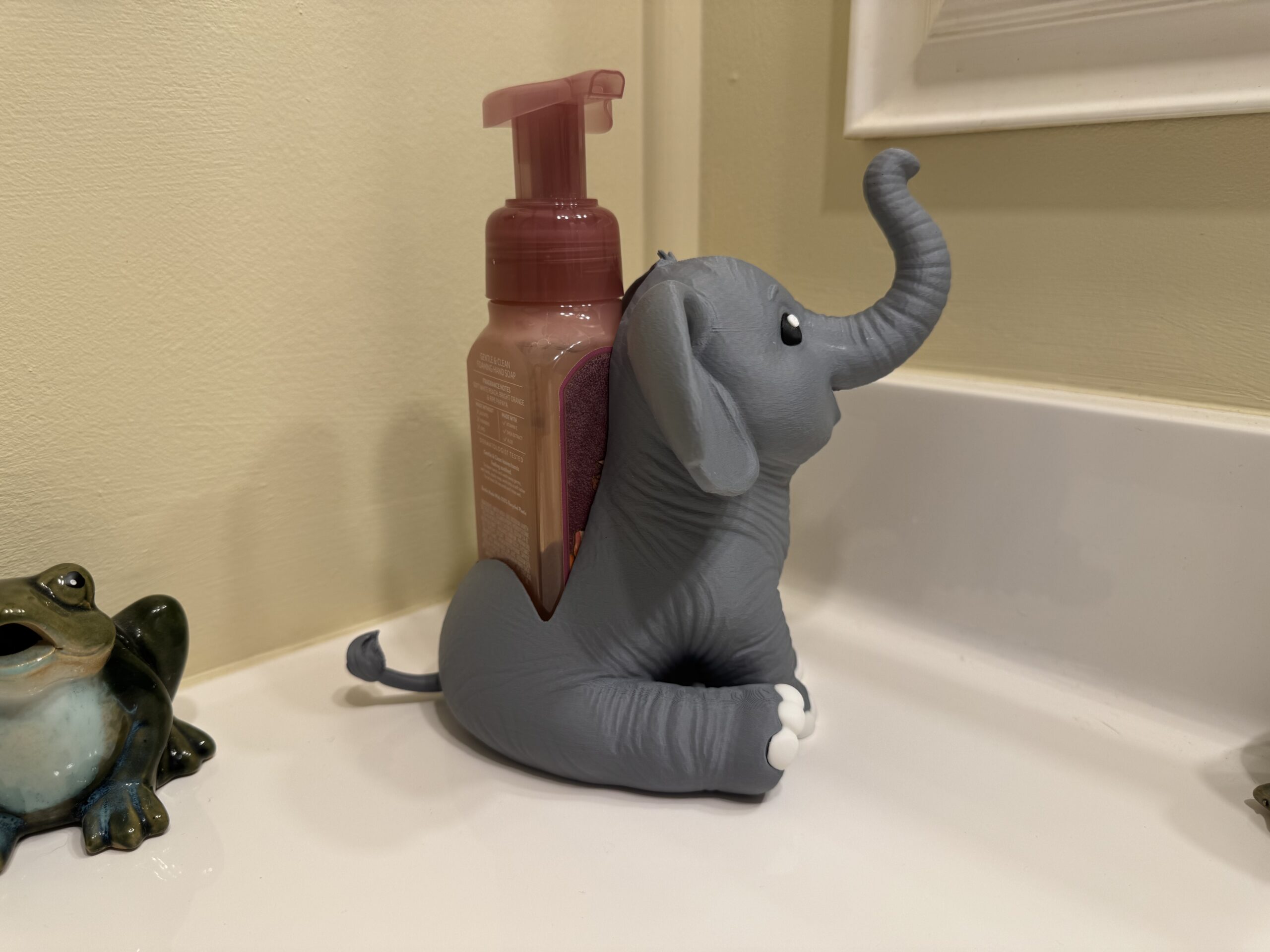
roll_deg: +0.3
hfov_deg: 71.6
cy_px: 476
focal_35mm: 24
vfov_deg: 56.8
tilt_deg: -16.3
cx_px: 635
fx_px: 881
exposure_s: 1/120
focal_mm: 6.76
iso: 80
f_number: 1.78
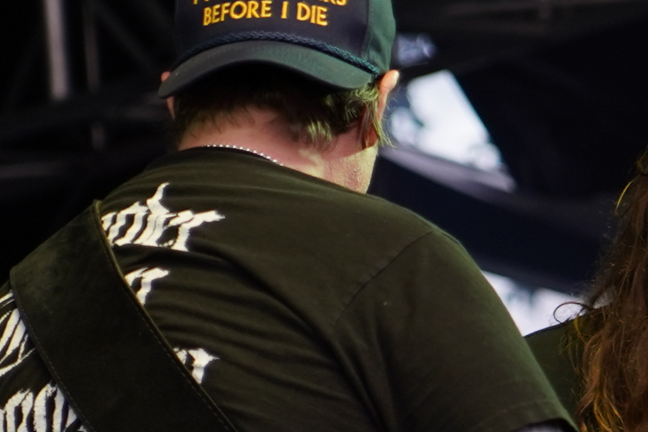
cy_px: 568
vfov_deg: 2.6
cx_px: 532
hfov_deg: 3.9
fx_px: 9628
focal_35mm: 535
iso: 320
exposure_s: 1/125
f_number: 4
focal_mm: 105
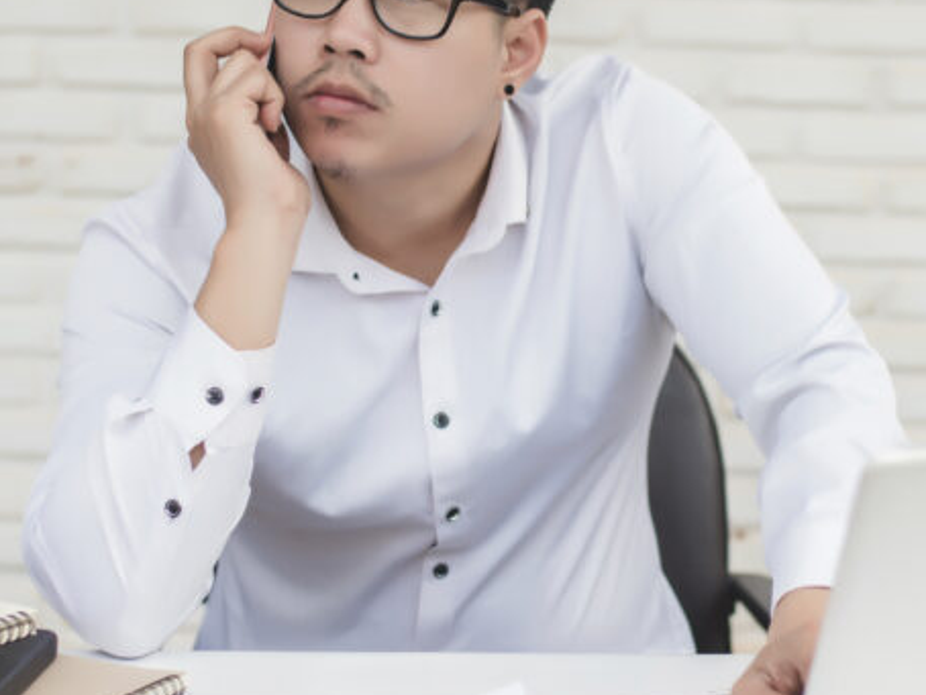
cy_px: 298
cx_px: 581
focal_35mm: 91
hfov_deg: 21.5
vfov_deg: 16.2
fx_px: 2436
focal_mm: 50
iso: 100
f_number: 2.8
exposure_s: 1/250
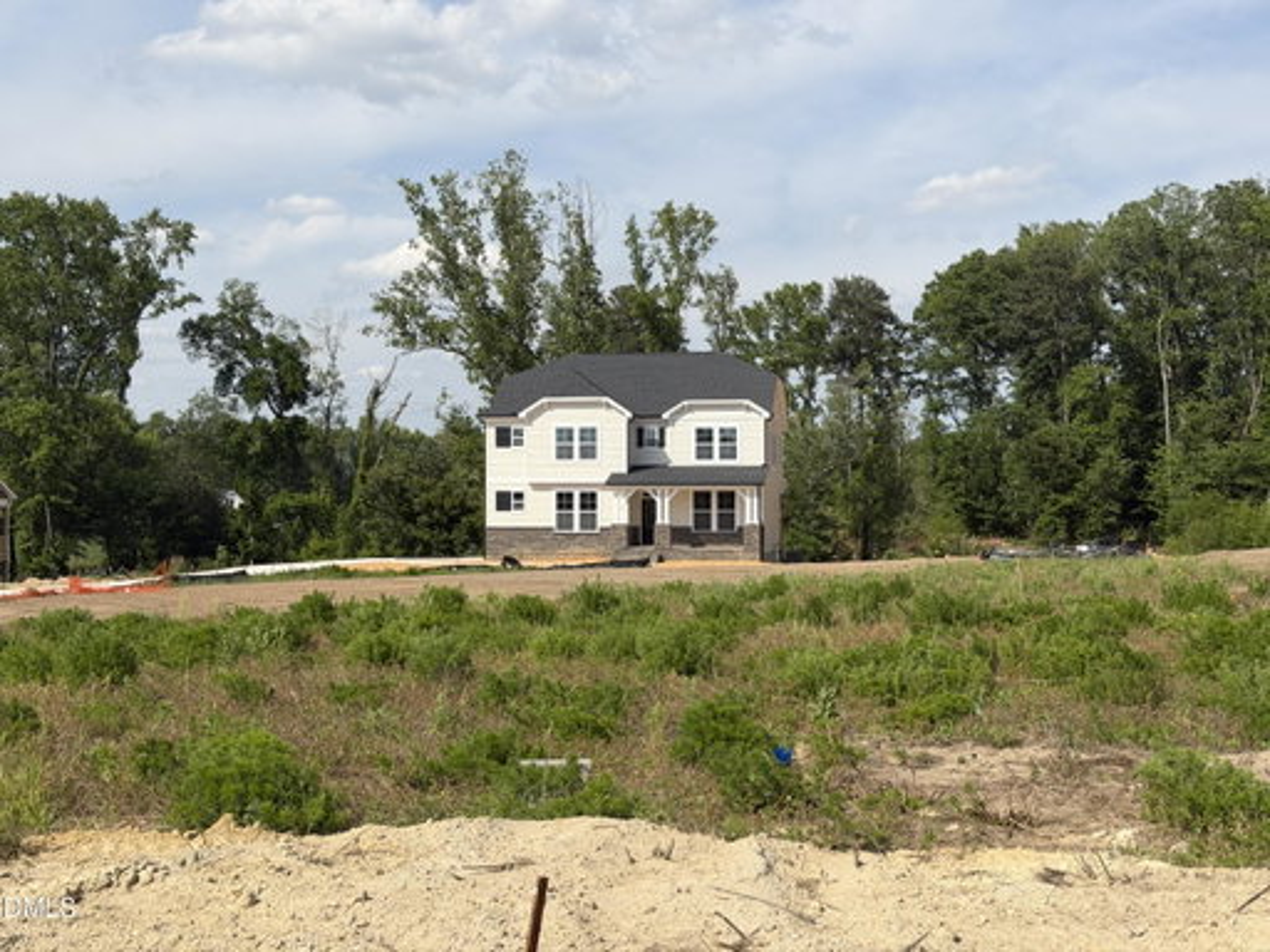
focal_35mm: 48
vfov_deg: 30.3
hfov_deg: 39.7
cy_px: 476
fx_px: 1761
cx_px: 635
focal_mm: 6.76
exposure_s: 1/6536
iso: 64
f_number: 1.78
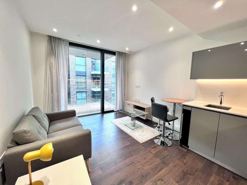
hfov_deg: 106.2
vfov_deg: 89.9
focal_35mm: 13
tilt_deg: -5.4
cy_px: 92
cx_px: 124
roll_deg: -1.1
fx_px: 93
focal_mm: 1.57
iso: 100
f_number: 1.8
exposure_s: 1/99
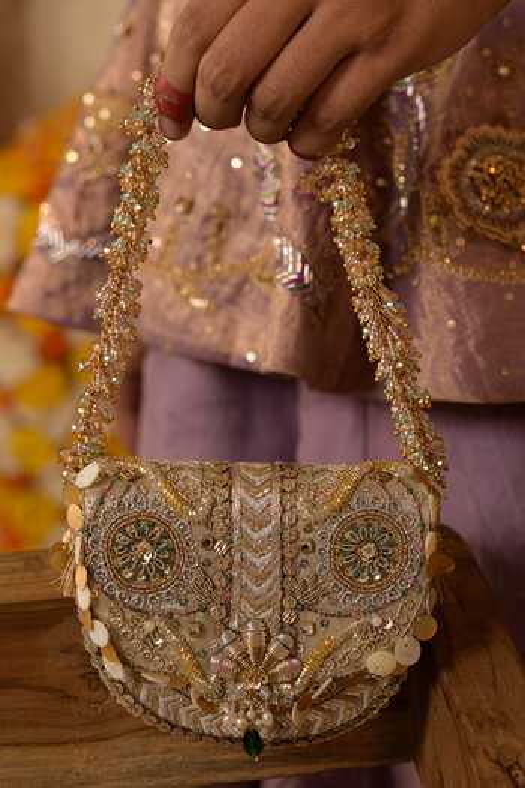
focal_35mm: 50
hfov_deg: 27.0
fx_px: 1094
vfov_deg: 39.6
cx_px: 262
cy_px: 394
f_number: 5
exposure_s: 1/125
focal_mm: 50
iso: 320
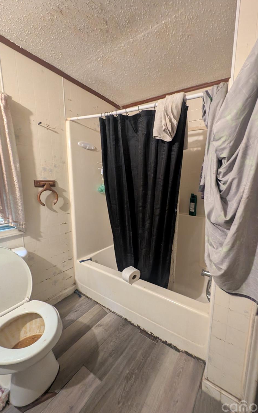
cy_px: 209
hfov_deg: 81.7
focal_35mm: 13
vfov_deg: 109.3
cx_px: 156
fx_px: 146
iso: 760
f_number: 1.95
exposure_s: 1/24
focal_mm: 2.23
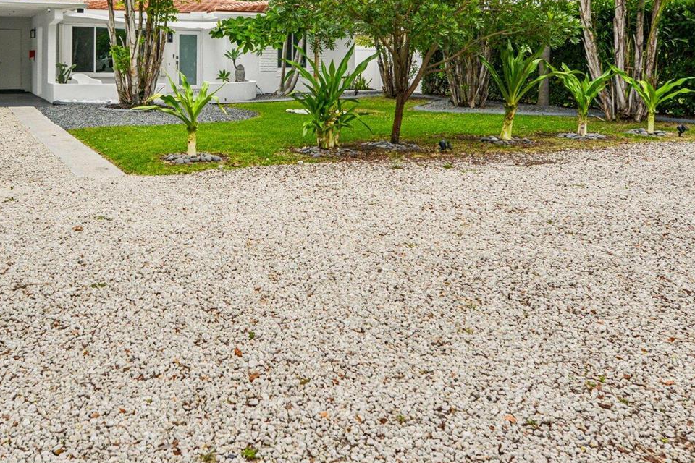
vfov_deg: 36.5
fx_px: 676
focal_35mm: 35
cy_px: 89
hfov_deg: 53.8
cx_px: 257
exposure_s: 1/500
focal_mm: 21
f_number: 8
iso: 200
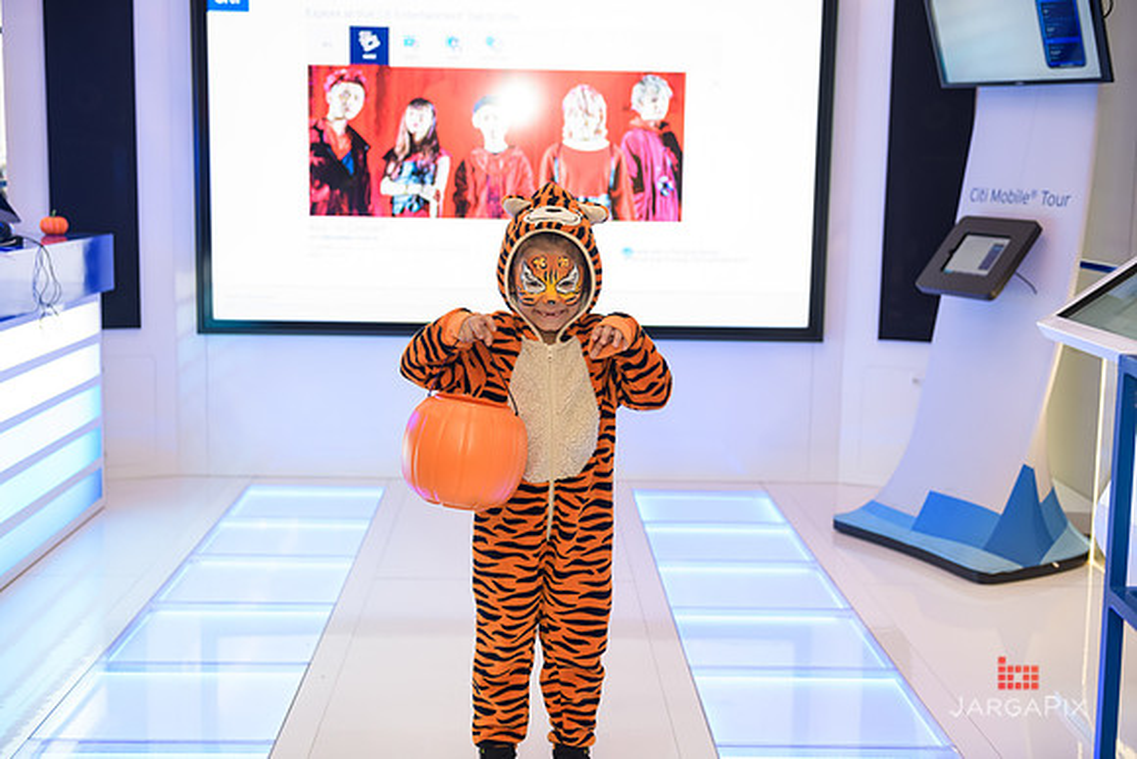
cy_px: 380
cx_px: 568
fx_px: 1516
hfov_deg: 41.1
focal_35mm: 48
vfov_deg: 28.1
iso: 800
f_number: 3.2
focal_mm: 48
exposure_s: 1/125
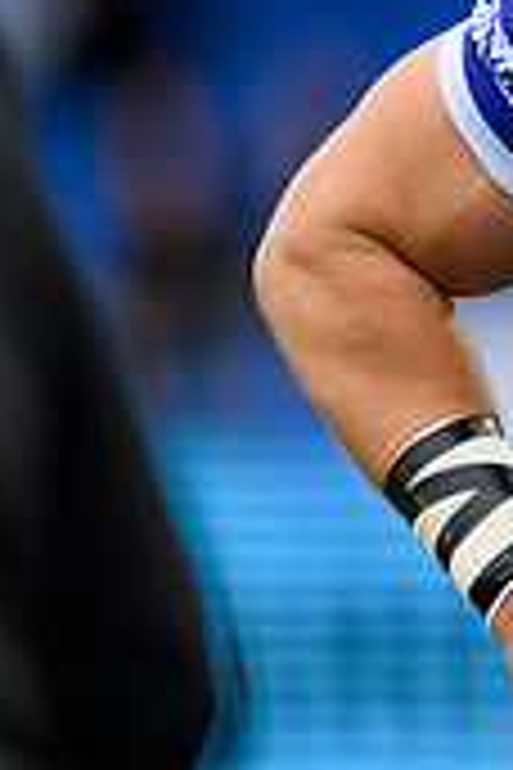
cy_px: 20
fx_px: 29025
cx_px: 1112
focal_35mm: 1358
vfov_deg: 1.5
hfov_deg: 1.0
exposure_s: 1/2000
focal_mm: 400
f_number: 2.8
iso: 1250
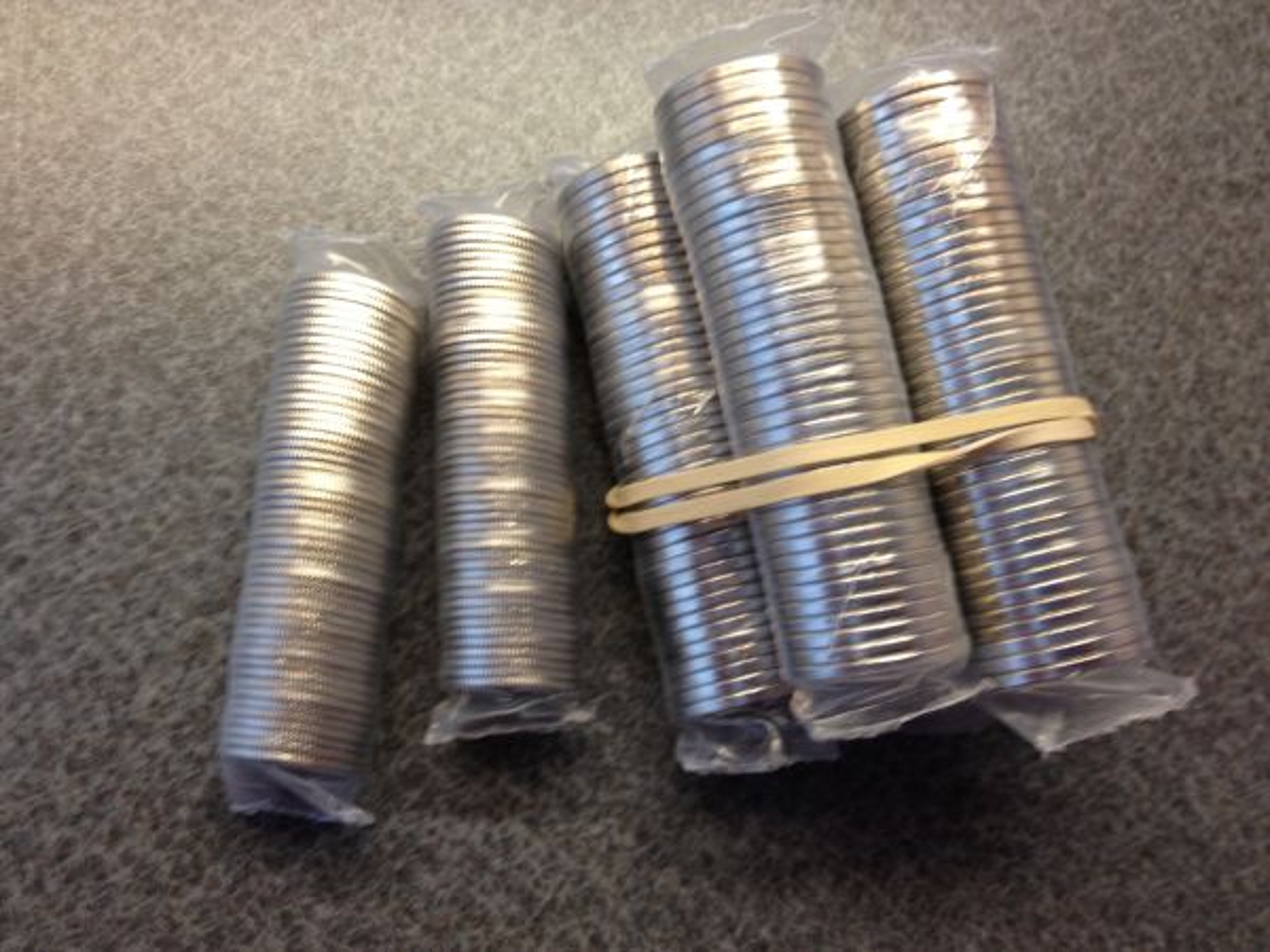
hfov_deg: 52.6
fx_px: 1284
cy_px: 476
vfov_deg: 40.7
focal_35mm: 35
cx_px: 635
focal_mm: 4.28
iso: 80
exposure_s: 1/20
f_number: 2.4
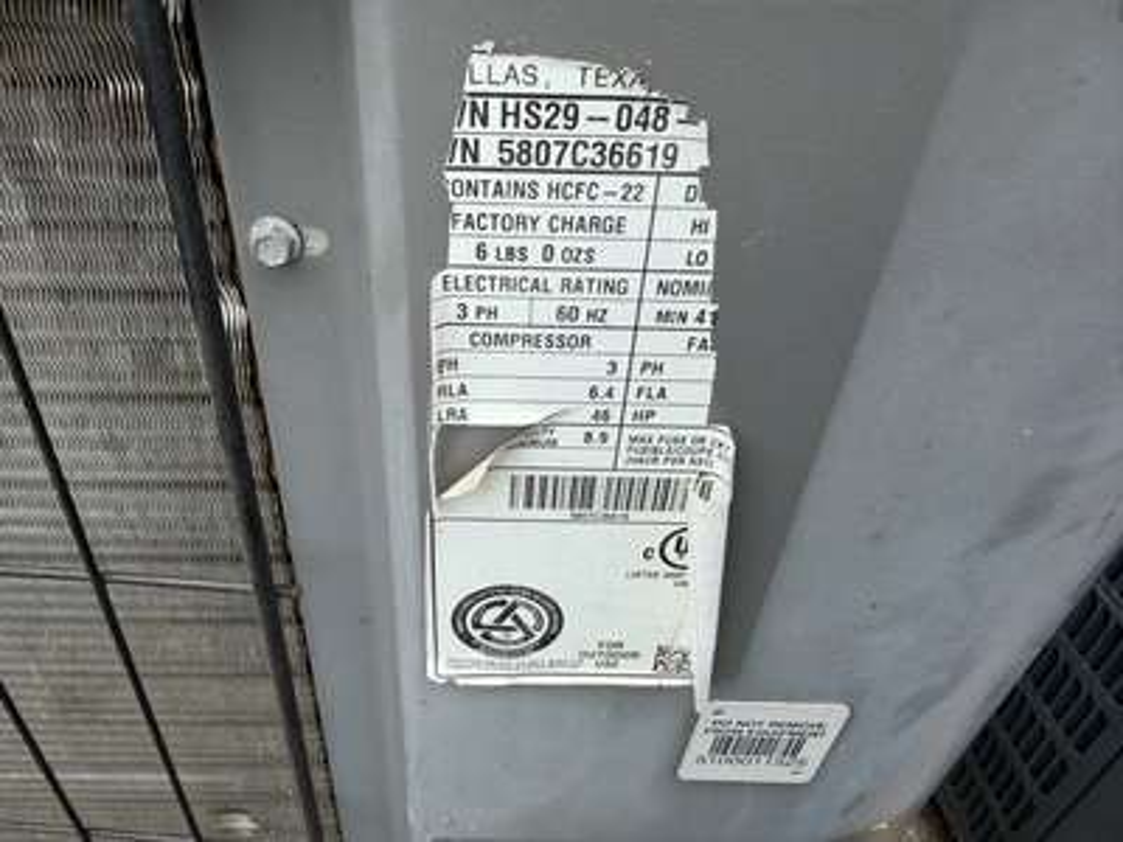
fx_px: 779
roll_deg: -1.4
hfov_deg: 71.6
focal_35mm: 24
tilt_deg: -36.0
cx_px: 562
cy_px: 421
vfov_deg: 56.8
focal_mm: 2.22
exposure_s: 1/617
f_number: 2.2
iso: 32
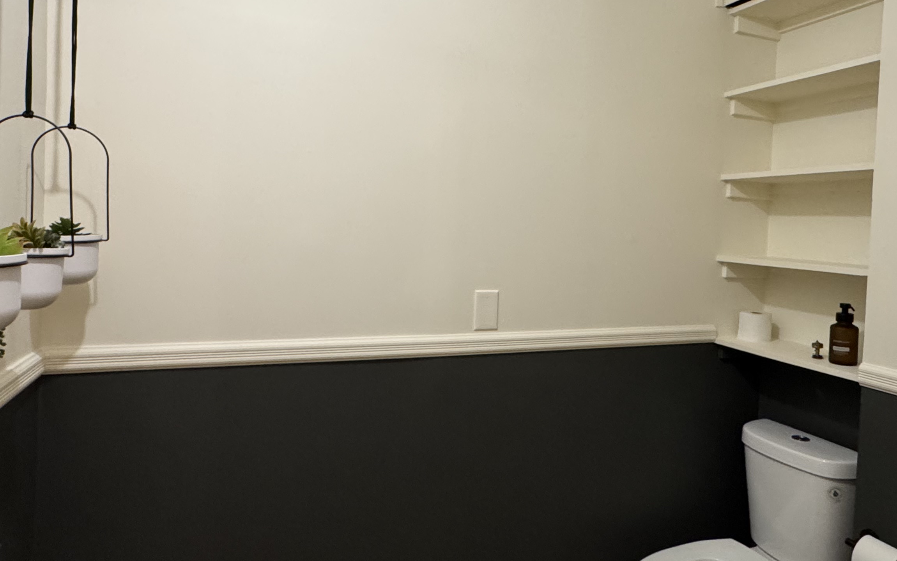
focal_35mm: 26
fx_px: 636
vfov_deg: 47.5
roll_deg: -2.4
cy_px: 243
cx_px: 511
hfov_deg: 70.1
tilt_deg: -2.5
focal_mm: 2.22
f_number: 2.2
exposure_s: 1/60
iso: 320
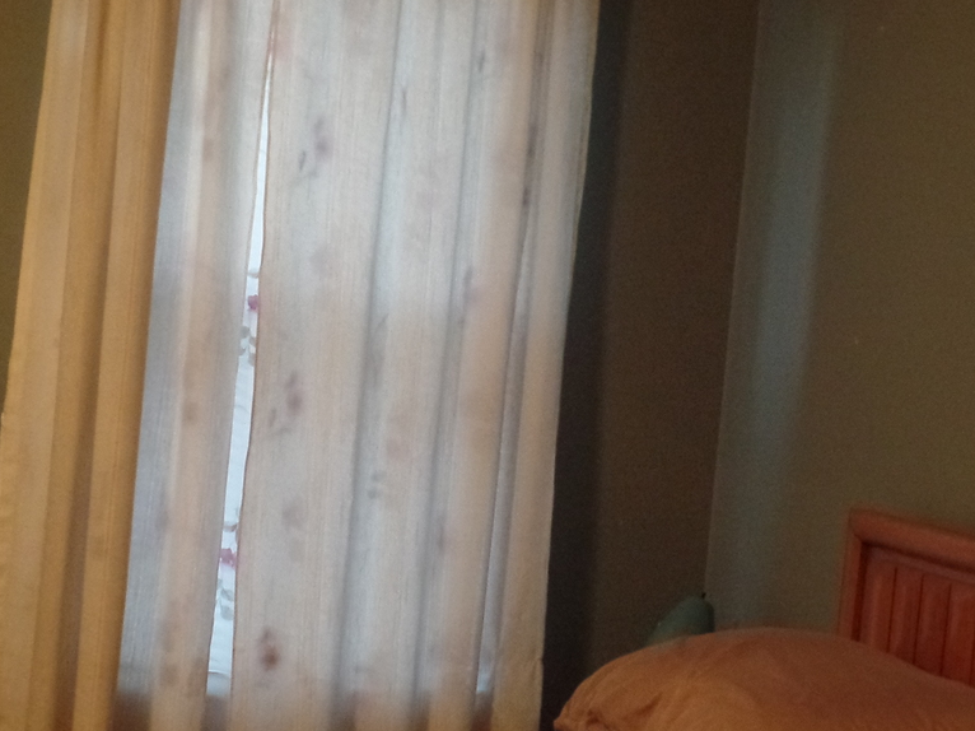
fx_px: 2224
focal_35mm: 79
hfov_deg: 24.6
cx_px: 648
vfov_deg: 18.7
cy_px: 368
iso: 800
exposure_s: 1/15
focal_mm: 7.5
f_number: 3.2
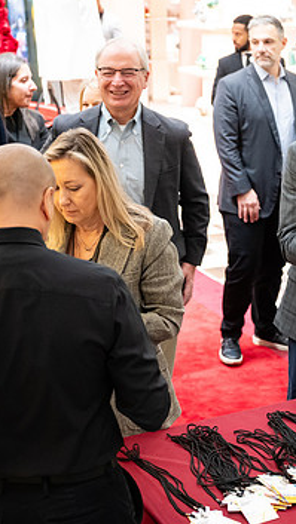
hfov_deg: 16.1
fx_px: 1017
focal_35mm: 73
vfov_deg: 28.9
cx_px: 317
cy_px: 240
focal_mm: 42
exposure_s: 1/160
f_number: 3.2
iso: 3200
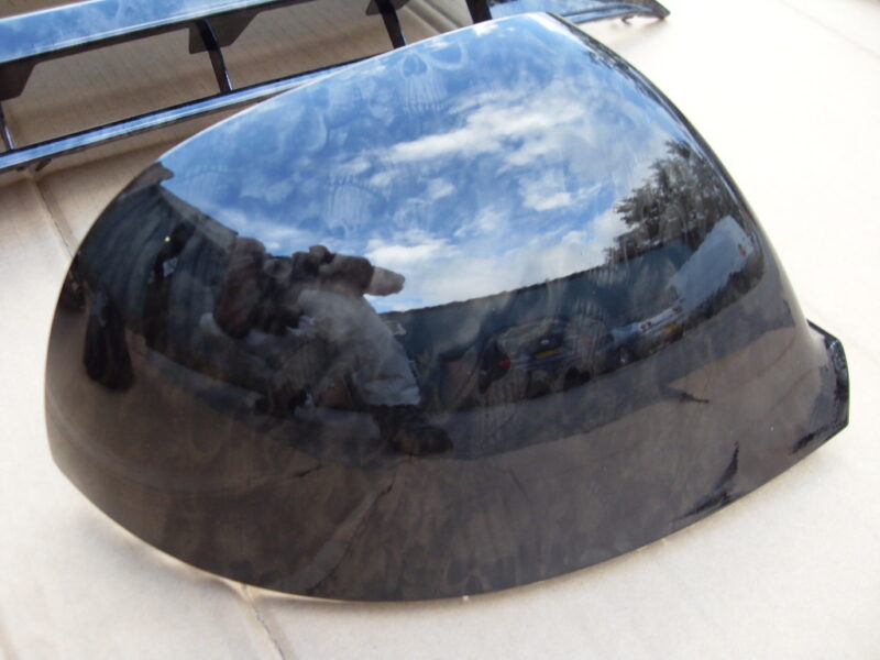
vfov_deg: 40.7
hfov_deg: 52.6
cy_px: 330
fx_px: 890
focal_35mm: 35
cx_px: 440
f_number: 2.8
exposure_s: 1/60
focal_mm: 6.3
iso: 100
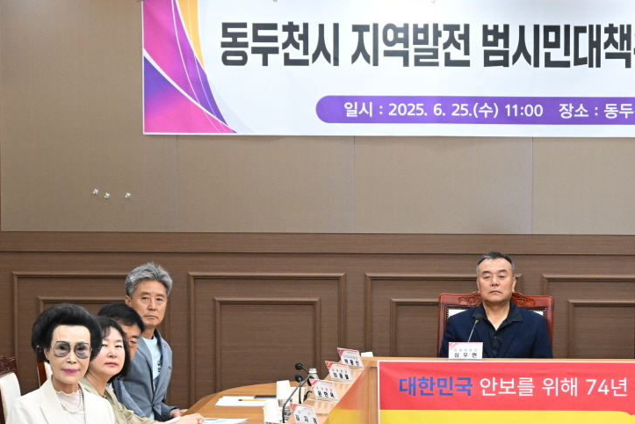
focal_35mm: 164
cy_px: 362
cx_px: 601
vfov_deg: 8.3
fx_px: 2893
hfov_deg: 12.4
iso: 4000
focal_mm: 79
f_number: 6.3
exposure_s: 1/100
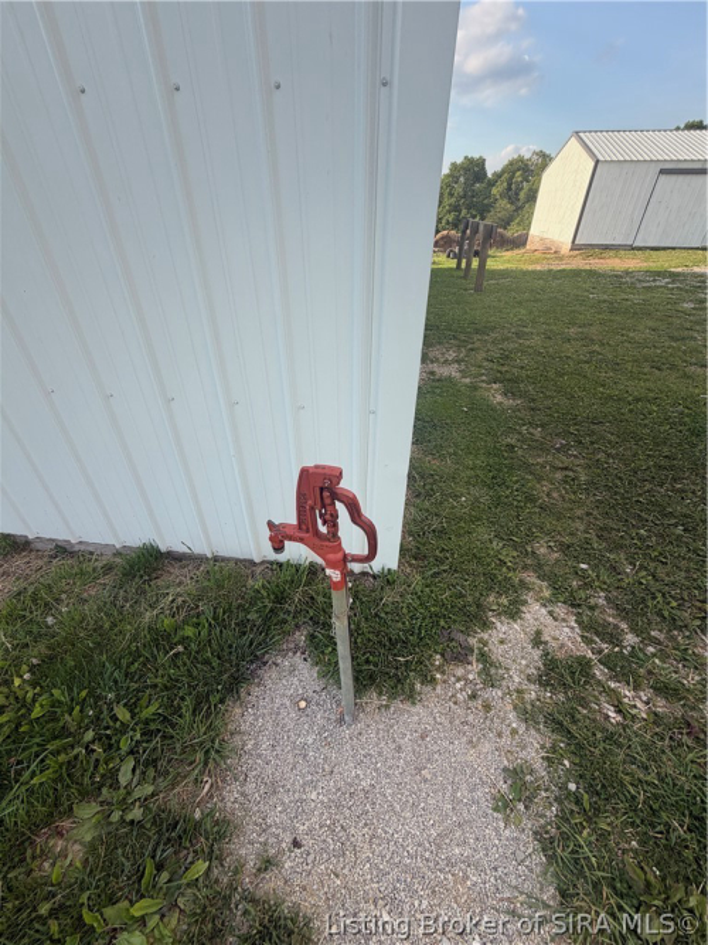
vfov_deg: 102.1
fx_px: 382
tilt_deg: -34.1
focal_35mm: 14
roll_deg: +0.1
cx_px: 354
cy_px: 472
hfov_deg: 85.7
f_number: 2.2
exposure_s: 1/502
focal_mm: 2.22
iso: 50
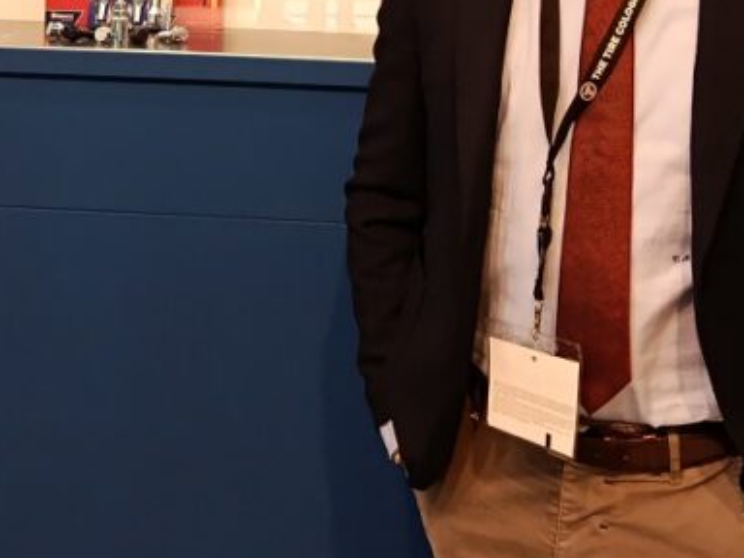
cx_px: 331
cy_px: -105
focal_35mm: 64
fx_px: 1376
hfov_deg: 30.2
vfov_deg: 21.4
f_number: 1.7
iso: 842
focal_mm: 5.24
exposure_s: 1/100
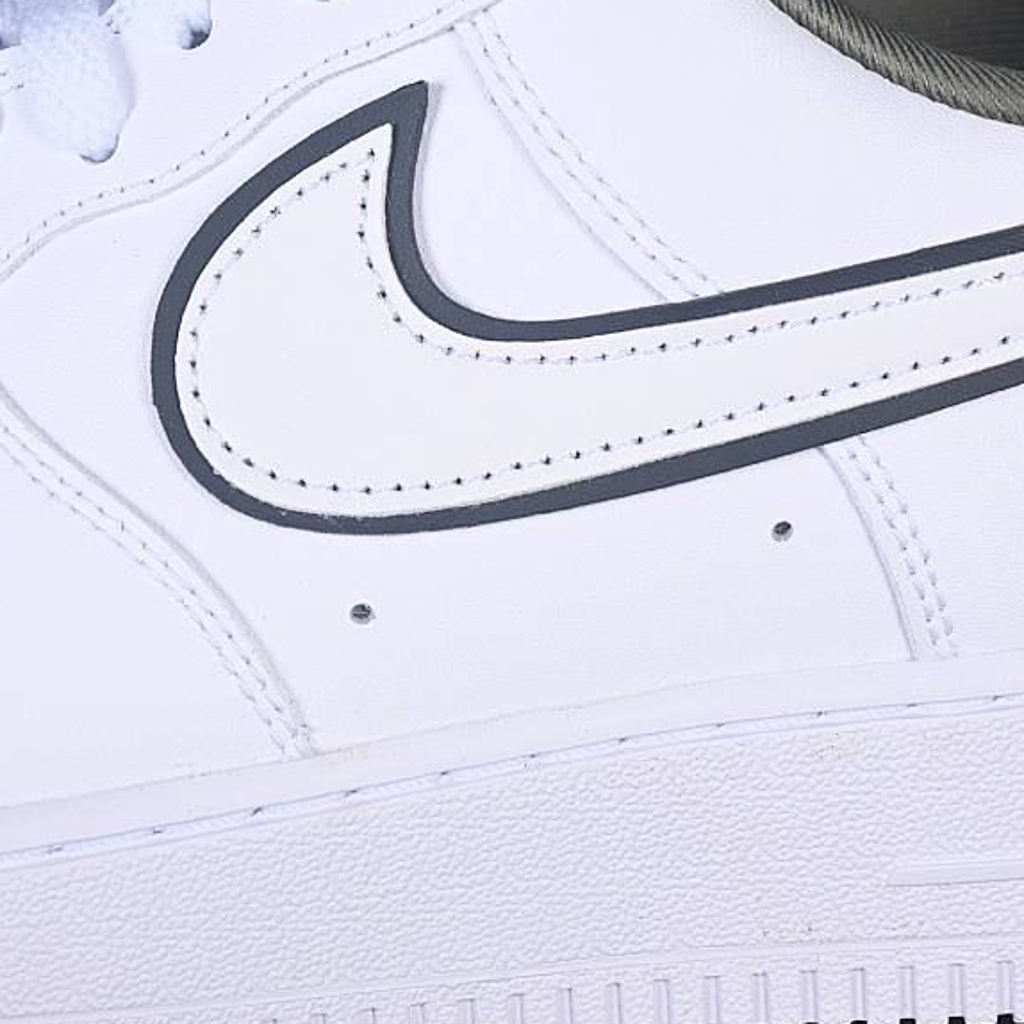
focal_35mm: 120
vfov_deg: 14.5
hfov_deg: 14.5
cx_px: 546
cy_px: 434
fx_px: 4016
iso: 160
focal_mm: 50
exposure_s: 1/80
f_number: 7.1
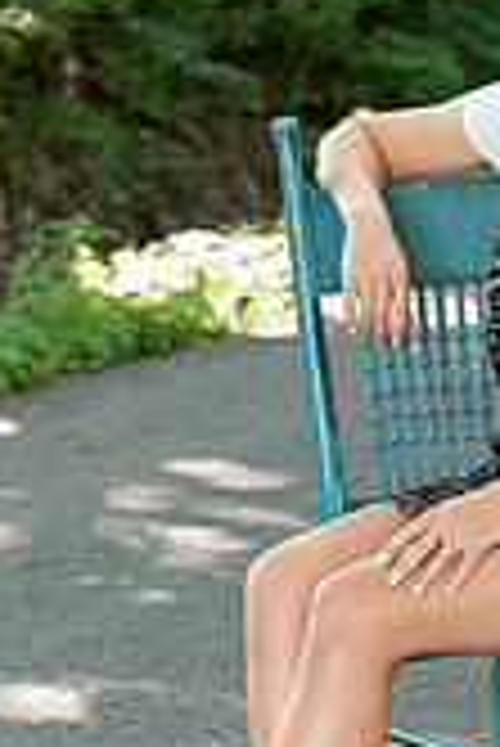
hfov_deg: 7.2
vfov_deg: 10.8
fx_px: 3950
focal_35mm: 190
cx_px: 419
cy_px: 230
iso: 640
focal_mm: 70
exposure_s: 1/200
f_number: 3.5
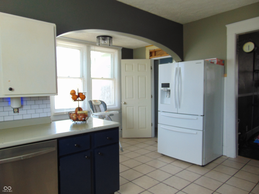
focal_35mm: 25
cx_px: 130
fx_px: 187
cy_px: 97
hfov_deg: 69.4
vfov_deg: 54.9
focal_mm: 4.5
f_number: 3
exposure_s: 1/60
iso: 80
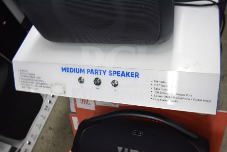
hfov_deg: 57.2
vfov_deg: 40.0
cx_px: 114
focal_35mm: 33
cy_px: 76
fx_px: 208
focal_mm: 22
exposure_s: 1/40
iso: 360
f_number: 3.8
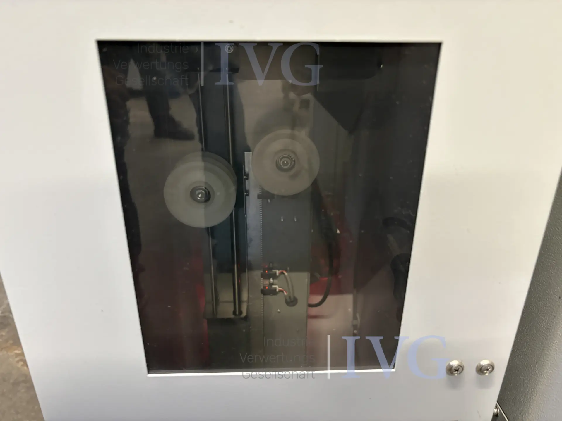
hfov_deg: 67.3
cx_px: 281
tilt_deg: -22.3
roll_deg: -0.3
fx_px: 422
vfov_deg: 53.1
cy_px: 210
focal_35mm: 26
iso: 250
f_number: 1.6
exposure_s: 1/50
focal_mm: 5.96
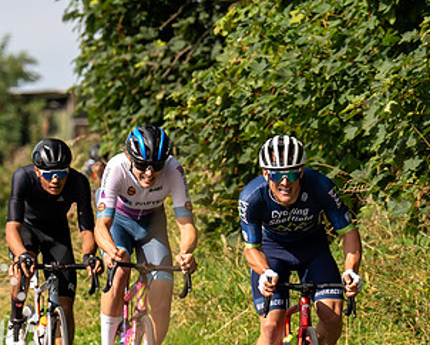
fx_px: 8787
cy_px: 225
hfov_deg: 2.8
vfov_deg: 2.2
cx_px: 18
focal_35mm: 690
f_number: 4.5
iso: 100
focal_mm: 197
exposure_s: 1/800
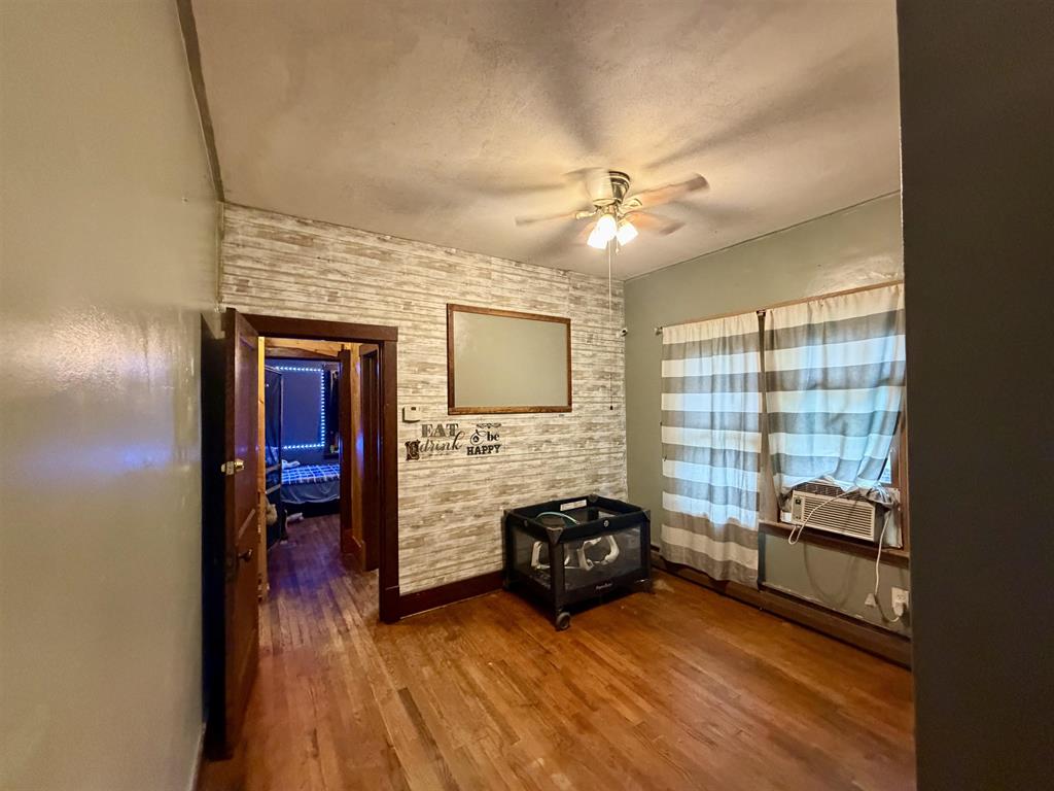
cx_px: 527
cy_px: 396
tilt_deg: +0.4
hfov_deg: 102.1
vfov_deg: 85.7
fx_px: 426
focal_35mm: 14
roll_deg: +1.0
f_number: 2.2
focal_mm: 2.22
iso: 640
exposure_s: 1/60
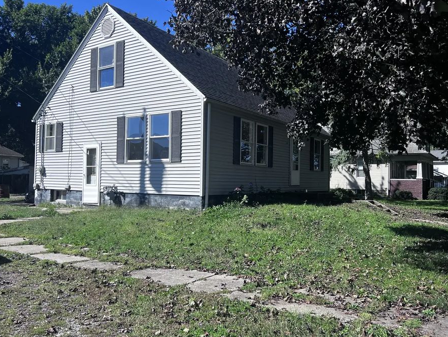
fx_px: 388
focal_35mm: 30
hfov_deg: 59.9
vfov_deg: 46.8
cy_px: 168
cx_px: 228
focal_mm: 5.7
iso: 50
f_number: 1.5
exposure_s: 1/2762
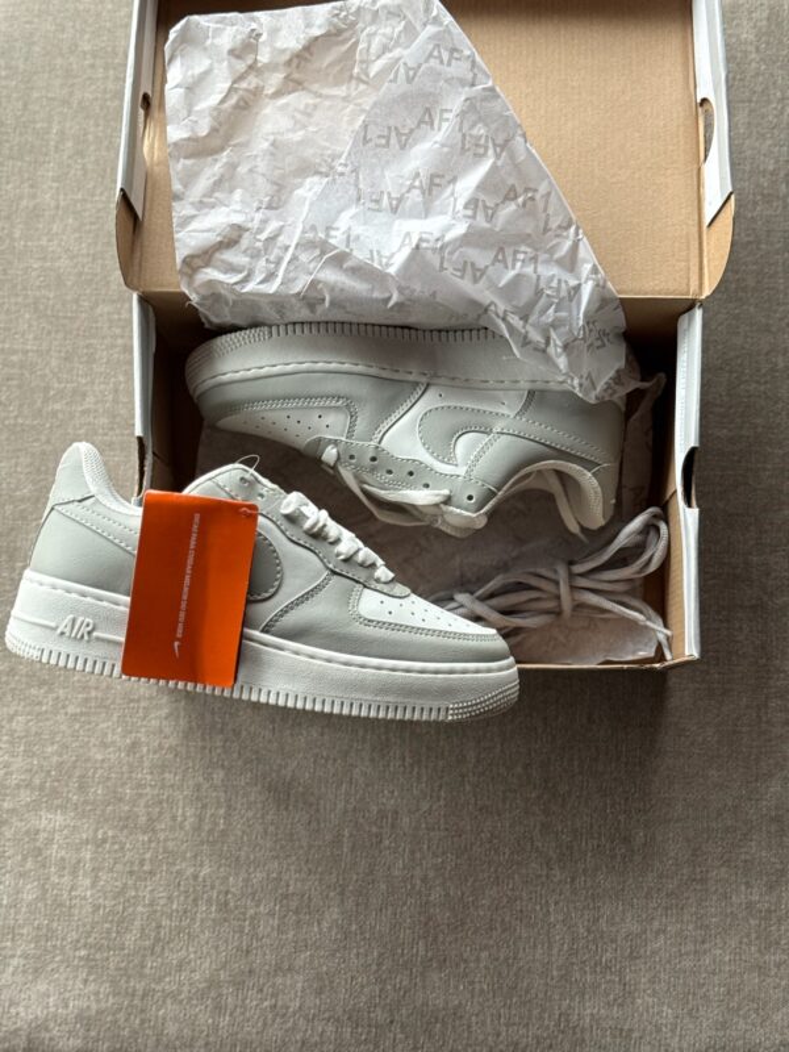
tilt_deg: -81.6
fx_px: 1459
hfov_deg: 30.3
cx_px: 394
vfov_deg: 39.7
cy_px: 526
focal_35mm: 48
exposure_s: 1/62
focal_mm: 6.76
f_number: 1.78
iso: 100
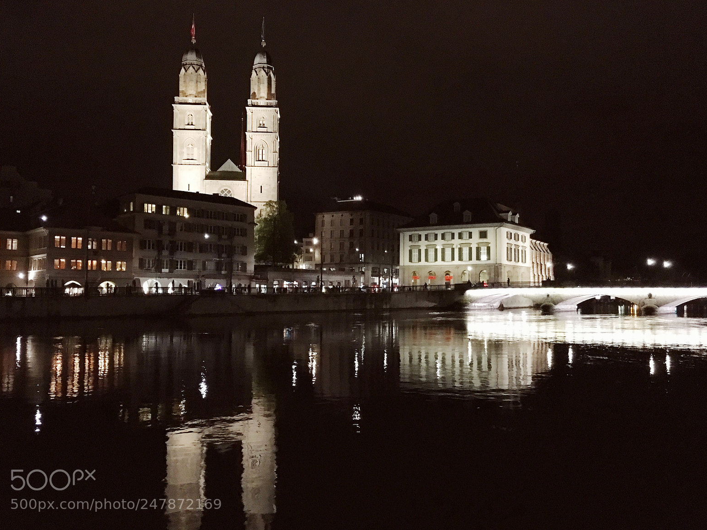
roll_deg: -0.8
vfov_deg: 46.8
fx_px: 613
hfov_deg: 60.0
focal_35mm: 30
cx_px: 348
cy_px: 266
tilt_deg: +3.4
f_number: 2.2
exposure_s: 1/17
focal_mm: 4.15
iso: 800
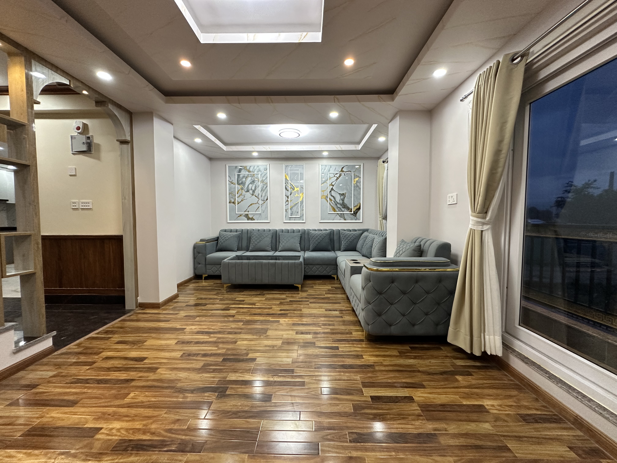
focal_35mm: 14
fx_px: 250
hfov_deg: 102.1
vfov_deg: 85.7
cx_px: 308
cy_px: 232
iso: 250
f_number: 2.2
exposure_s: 1/100
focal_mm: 2.22
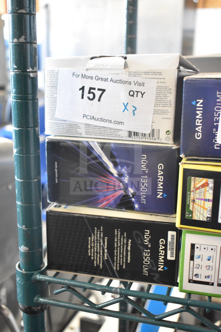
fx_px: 387
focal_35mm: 42
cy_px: 166
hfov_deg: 31.9
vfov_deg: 46.4
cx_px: 110
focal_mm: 28
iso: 4500
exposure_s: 1/50
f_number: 4.2
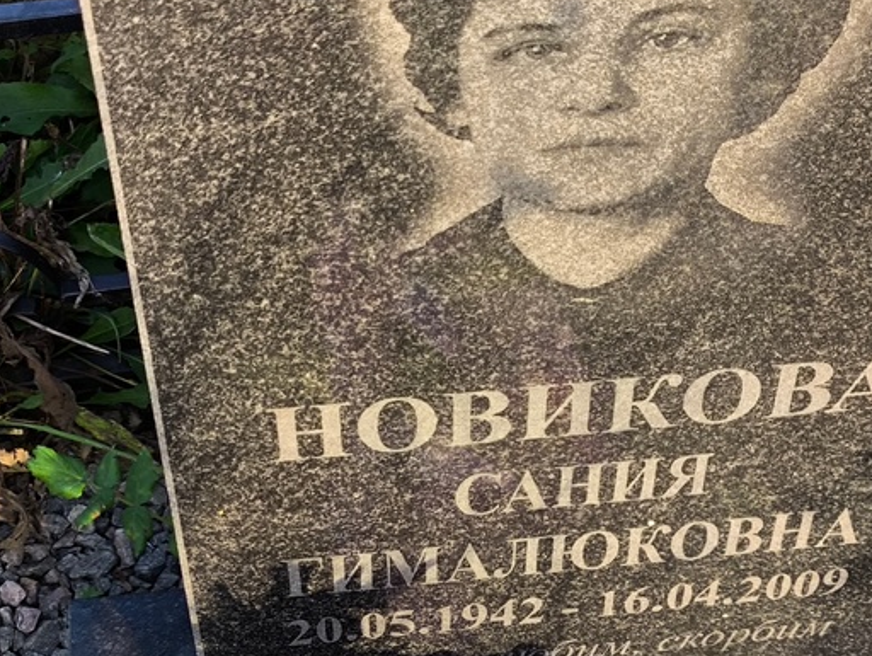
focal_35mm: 78
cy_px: 411
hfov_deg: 25.0
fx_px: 1967
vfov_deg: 18.9
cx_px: 452
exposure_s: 1/256
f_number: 1.7
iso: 50
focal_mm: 4.71
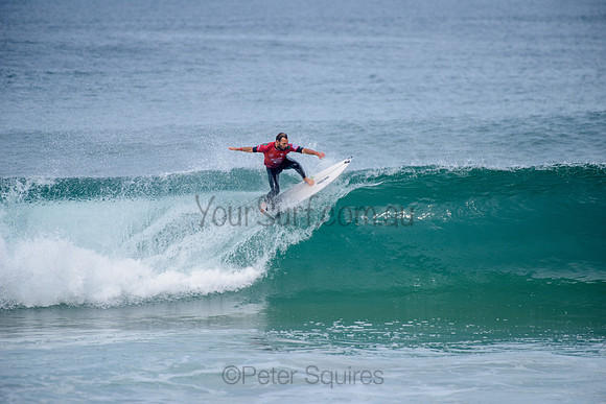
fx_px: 8418
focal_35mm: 500
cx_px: 303
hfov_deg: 4.1
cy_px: 202
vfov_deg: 2.8
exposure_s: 1/2000
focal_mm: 500
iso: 250
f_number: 5.6
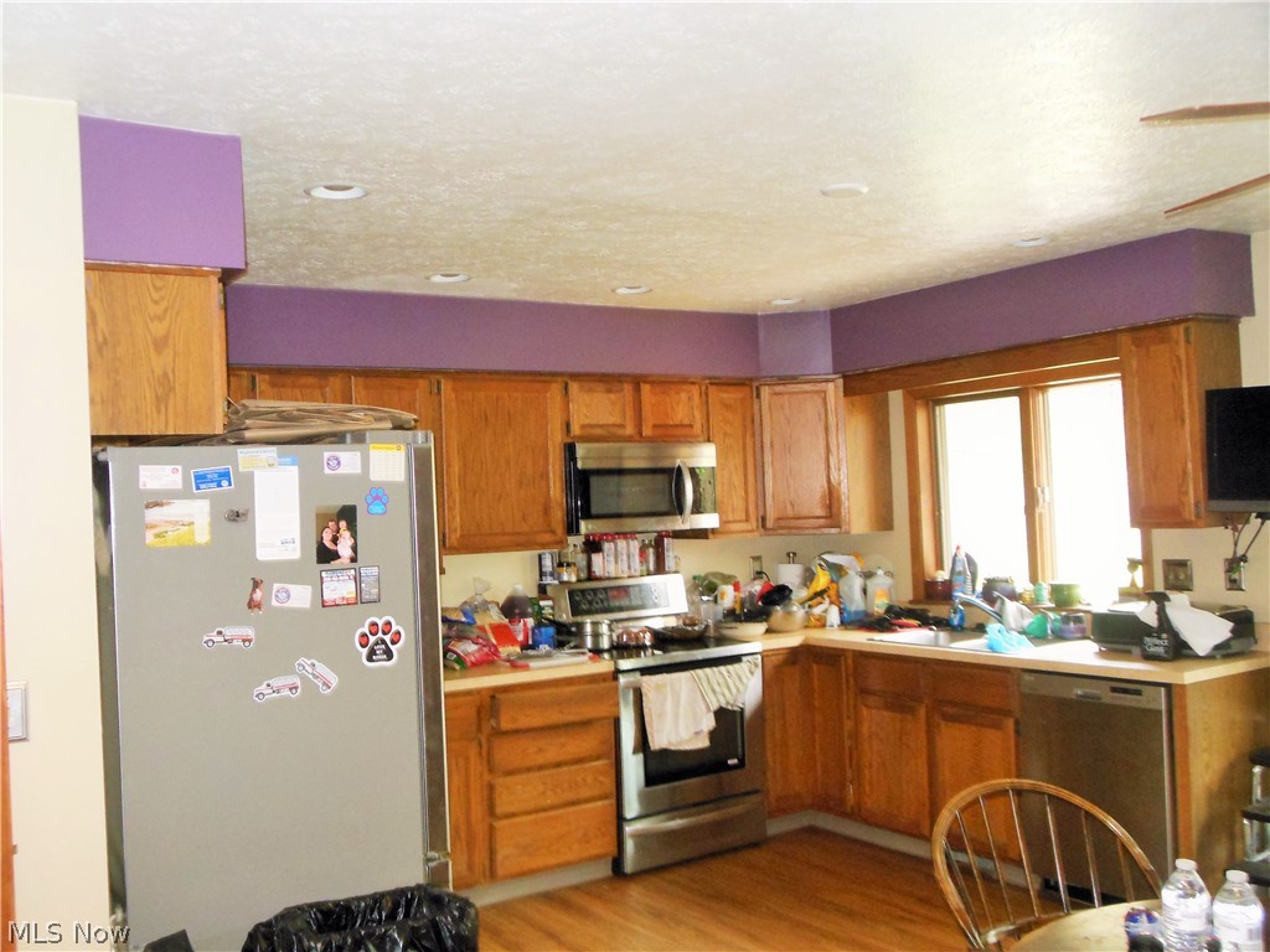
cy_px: 476
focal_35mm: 33
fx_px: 1211
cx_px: 635
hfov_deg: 55.4
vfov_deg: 42.9
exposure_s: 1/30
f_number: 3.5
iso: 640
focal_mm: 6
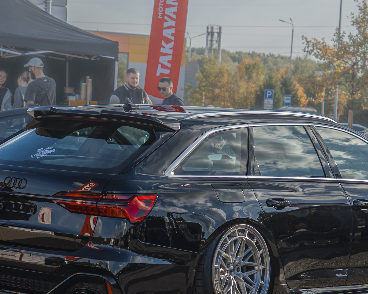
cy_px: 206
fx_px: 1252
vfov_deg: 13.4
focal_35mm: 115
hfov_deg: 16.7
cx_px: 224
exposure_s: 1/1000
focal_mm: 35.3
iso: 100
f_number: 2.8
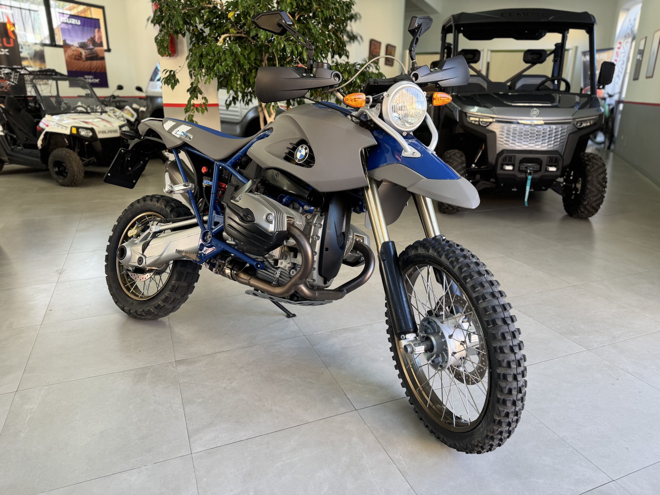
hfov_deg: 71.6
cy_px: 248
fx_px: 458
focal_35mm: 24
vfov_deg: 56.8
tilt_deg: -18.7
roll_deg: +0.5
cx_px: 330
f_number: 1.78
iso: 100
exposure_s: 1/100
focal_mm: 6.76
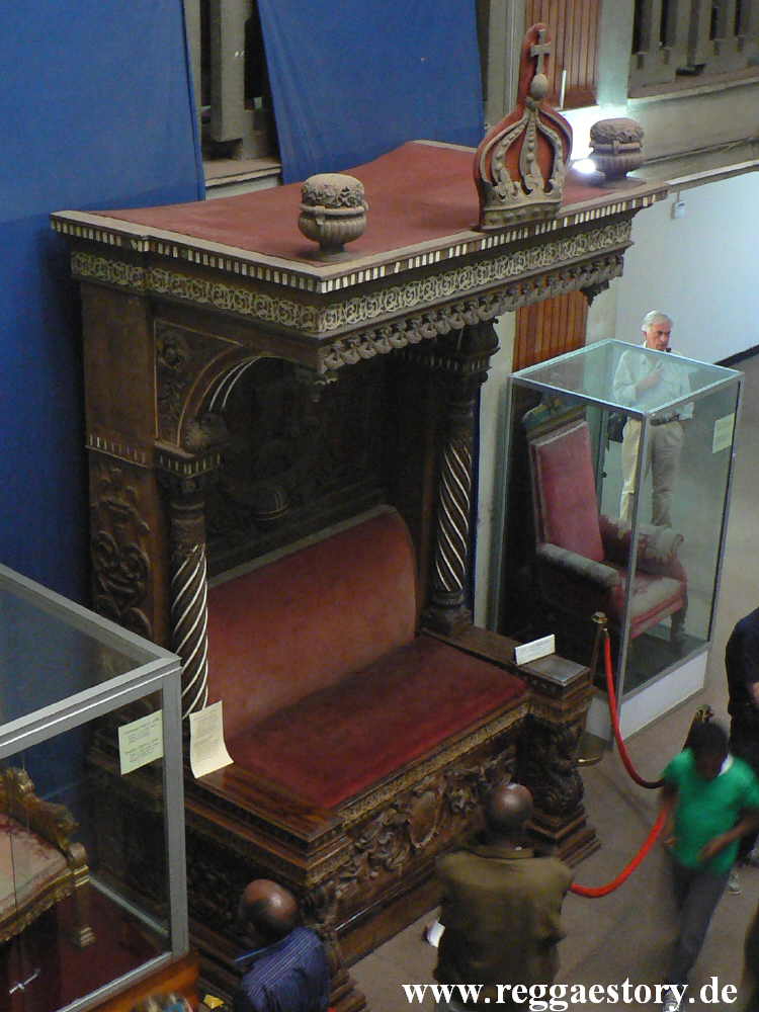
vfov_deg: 52.6
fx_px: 1023
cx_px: 380
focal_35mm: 35
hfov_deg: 40.7
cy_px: 506
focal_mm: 6
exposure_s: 1/4
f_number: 2.8
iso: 200
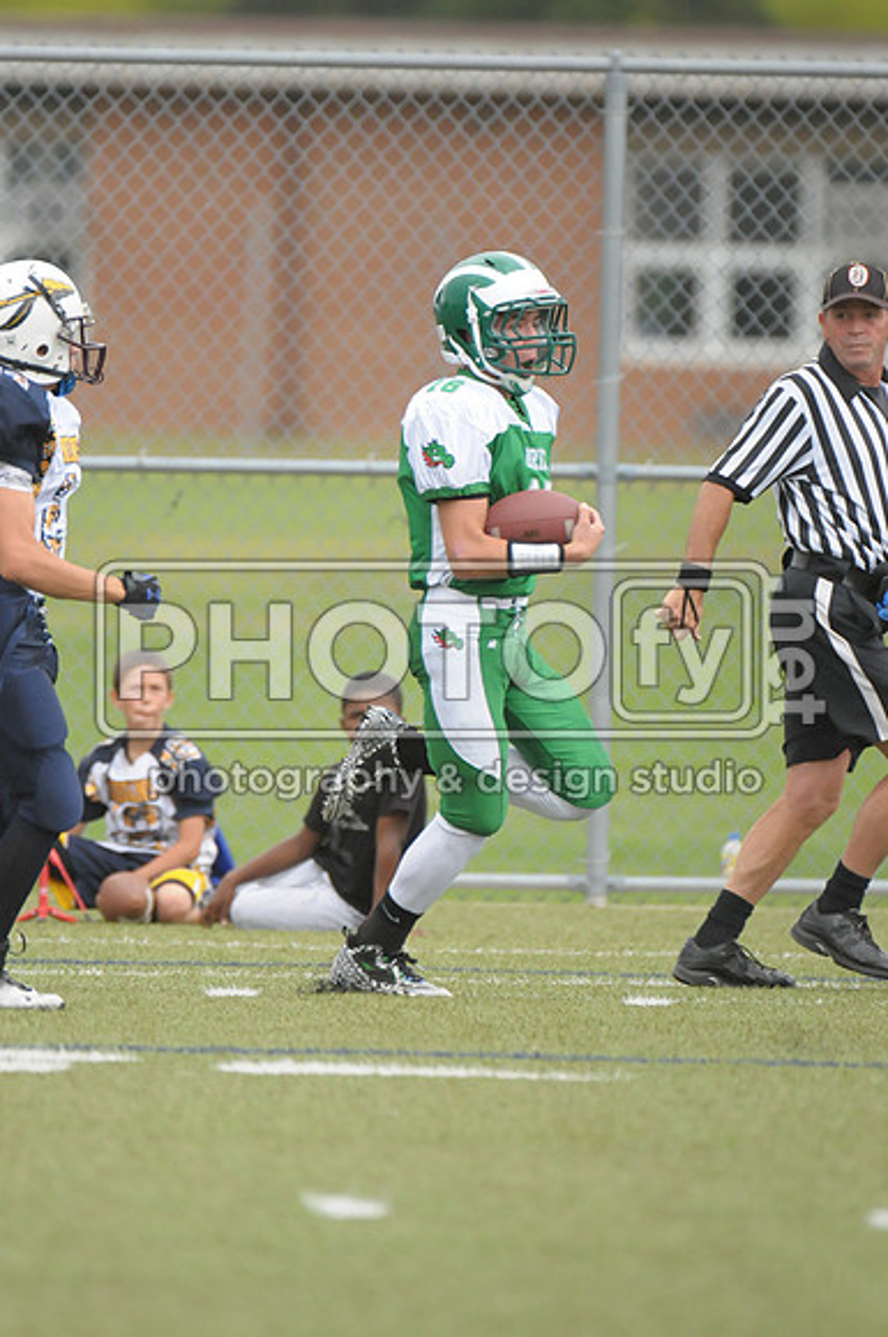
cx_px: 444
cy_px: 668
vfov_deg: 3.4
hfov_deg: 2.3
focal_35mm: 600
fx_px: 22265
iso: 1600
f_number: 4
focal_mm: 400
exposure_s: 1/3200
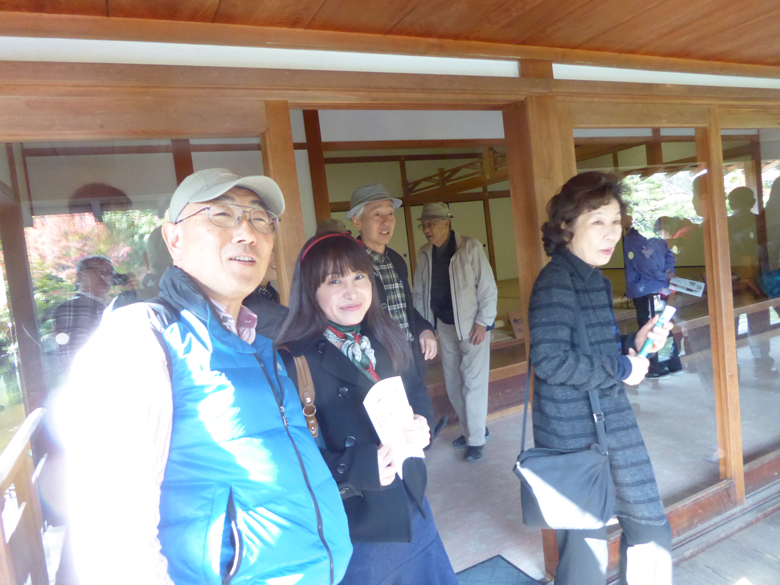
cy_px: 292
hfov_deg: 69.4
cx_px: 390
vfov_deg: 54.9
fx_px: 563
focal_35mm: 25
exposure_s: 1/80
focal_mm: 4.3
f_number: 3.3
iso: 800
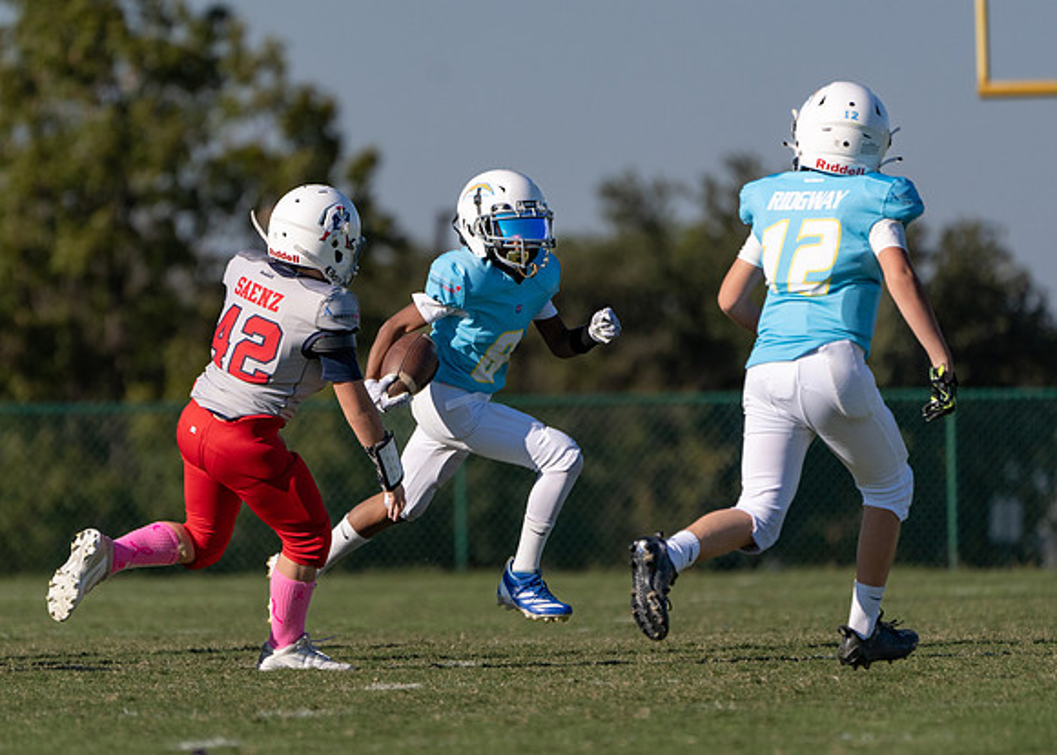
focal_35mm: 620
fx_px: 18607
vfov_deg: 2.3
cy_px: 447
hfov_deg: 3.3
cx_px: 416
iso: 250
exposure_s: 1/3200
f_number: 5.6
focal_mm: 400
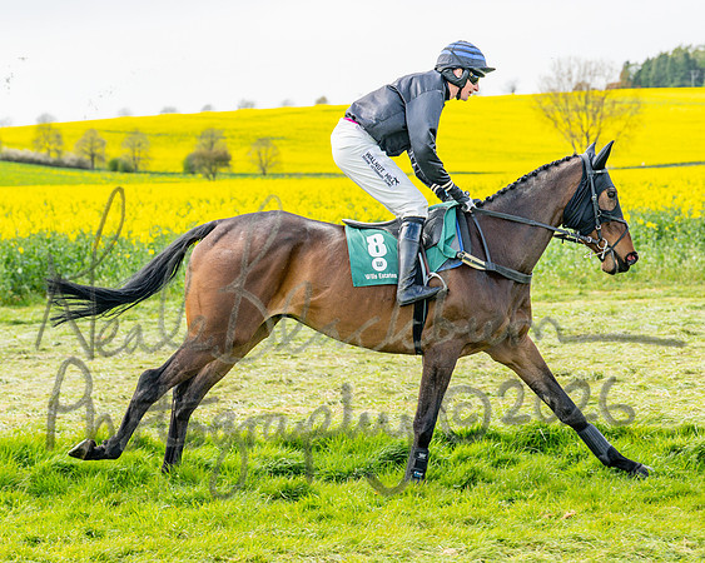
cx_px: 266
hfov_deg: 19.8
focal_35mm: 97
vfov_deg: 15.9
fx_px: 2017
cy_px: 266
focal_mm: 70
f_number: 4
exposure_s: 1/1250
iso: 200
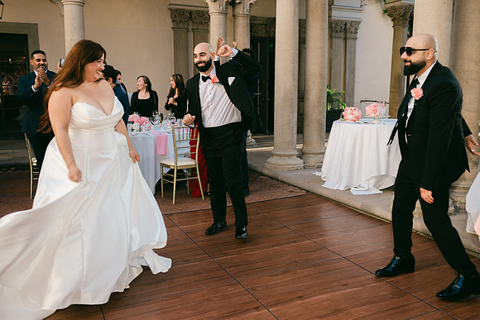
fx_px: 467
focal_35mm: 35
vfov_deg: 37.9
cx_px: 240
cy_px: 160
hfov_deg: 54.4
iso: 64
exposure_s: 1/125
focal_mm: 35
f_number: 2.8
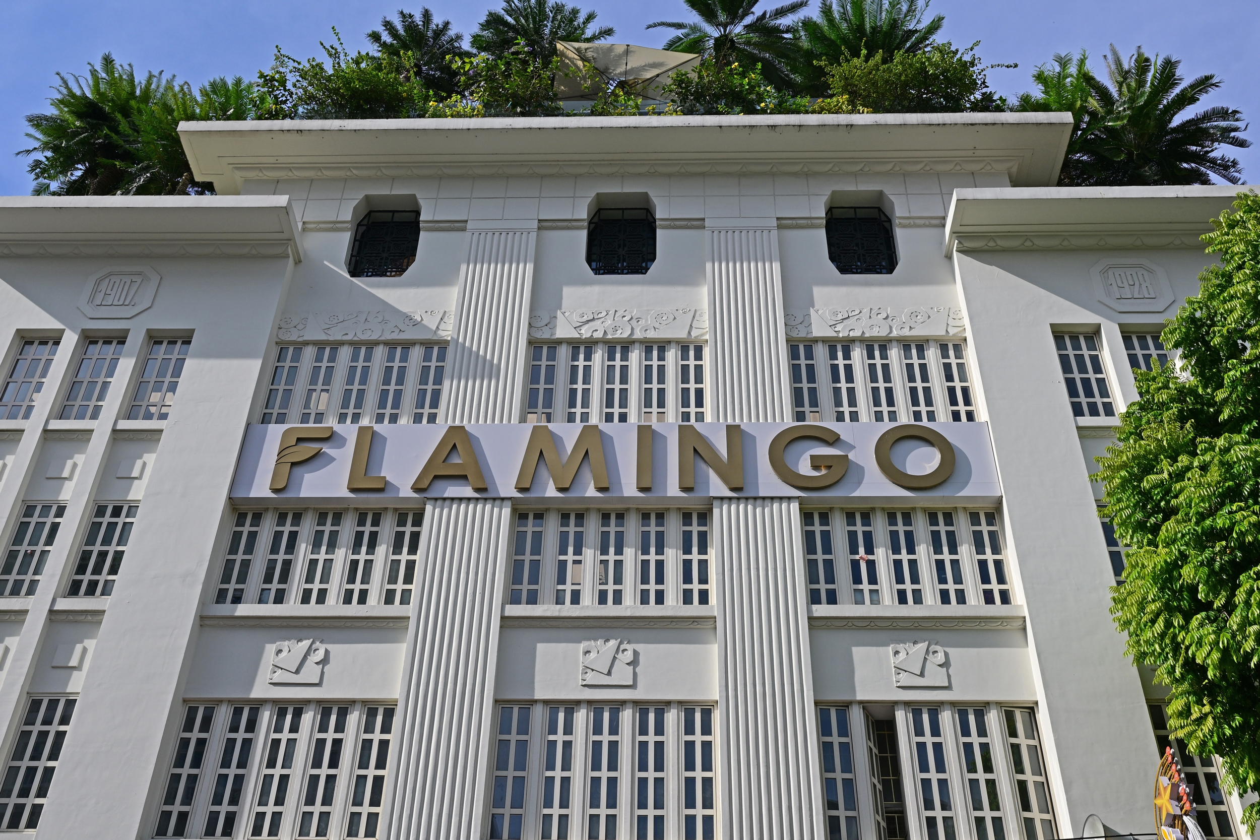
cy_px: 420
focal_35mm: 36
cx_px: 630
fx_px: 1260
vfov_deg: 36.9
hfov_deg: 53.1
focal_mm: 24
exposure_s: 1/400
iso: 100
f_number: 8
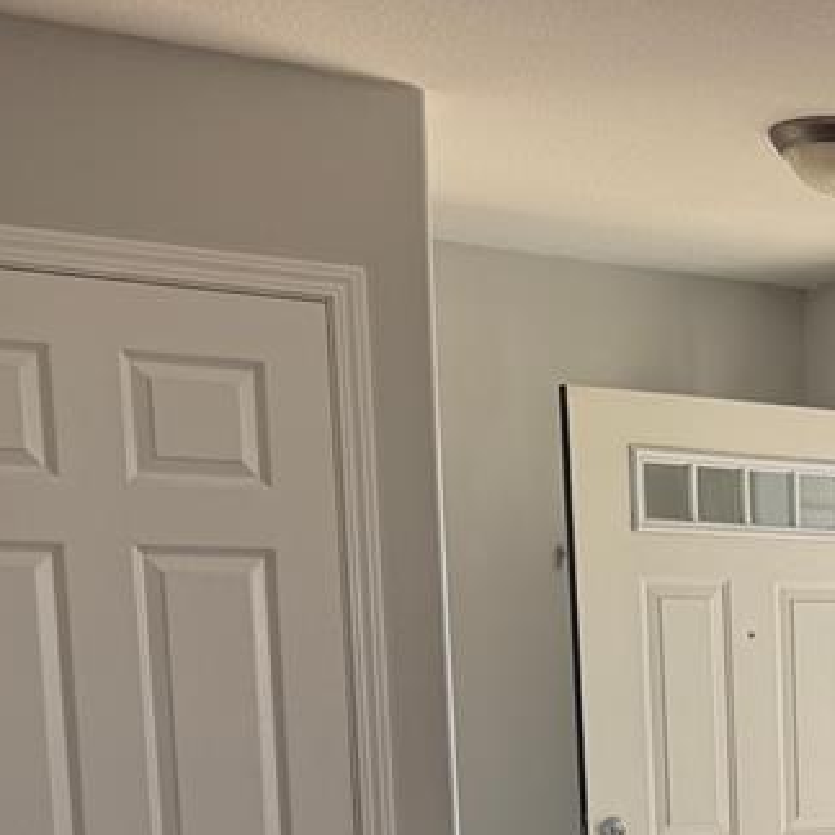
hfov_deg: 22.6
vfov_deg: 24.2
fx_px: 1828
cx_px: 1126
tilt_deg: -8.9
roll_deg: -0.6
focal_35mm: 67
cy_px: 902
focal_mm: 6.76
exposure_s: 1/678
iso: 80
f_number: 1.78
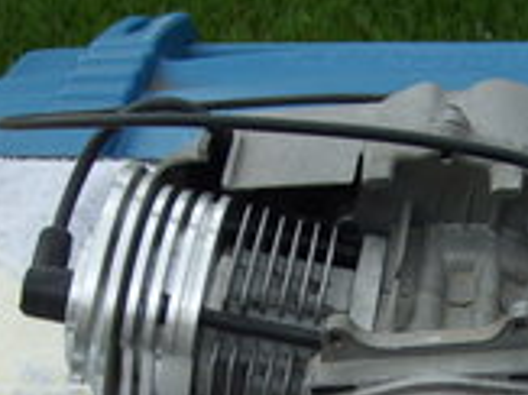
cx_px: 415
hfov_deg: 22.5
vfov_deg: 16.4
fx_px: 1311
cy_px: 473
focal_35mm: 86
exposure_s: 1/180
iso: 50
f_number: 7.1
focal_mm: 5.8
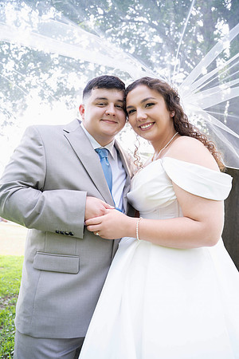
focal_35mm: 24
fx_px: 239
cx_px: 120
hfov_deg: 53.1
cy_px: 180
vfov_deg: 73.7
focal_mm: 24
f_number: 3.5
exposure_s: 1/100
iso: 200
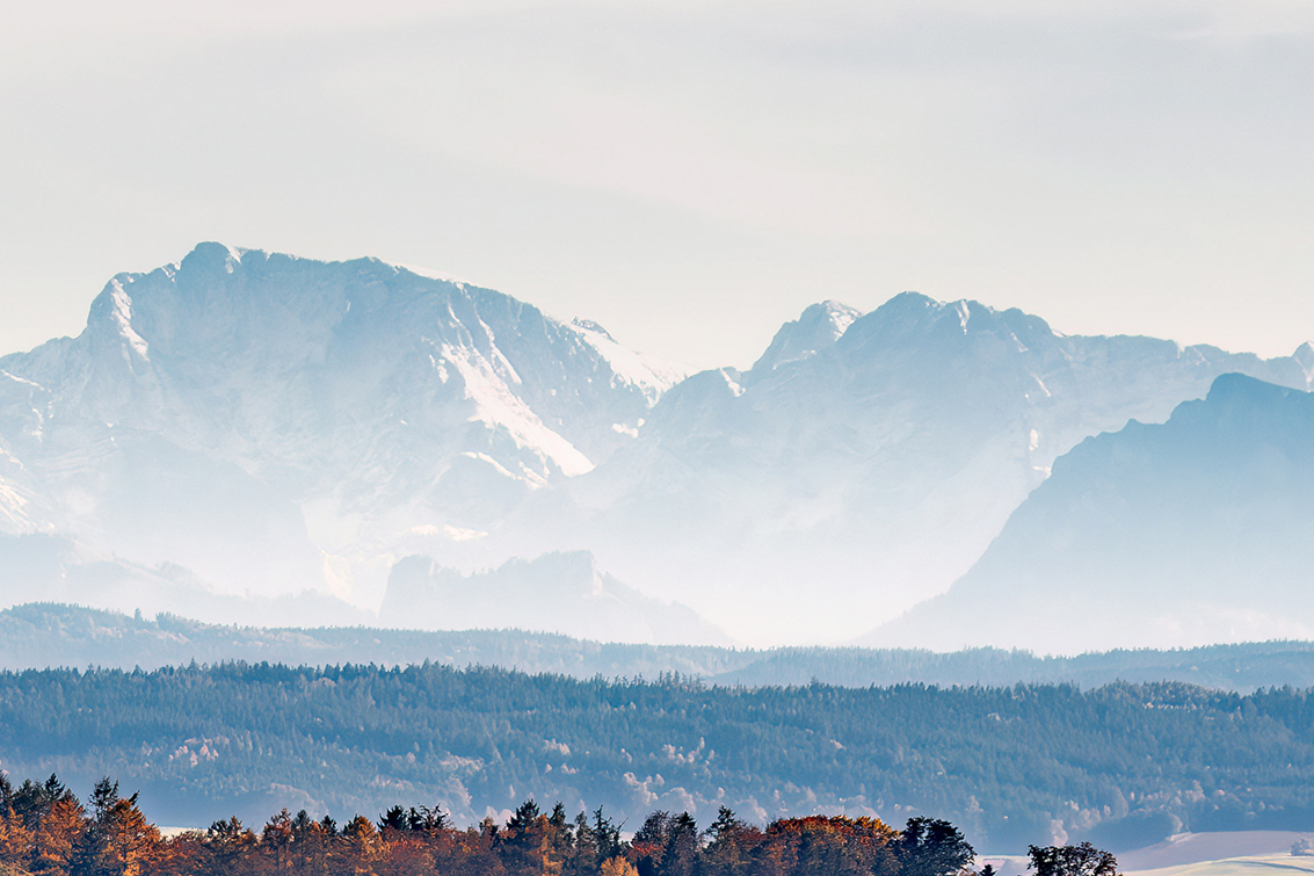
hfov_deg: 1.9
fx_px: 39521
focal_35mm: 1083
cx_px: 197
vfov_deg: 1.3
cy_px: 984
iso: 100
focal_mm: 371
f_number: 6.3
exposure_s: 1/800
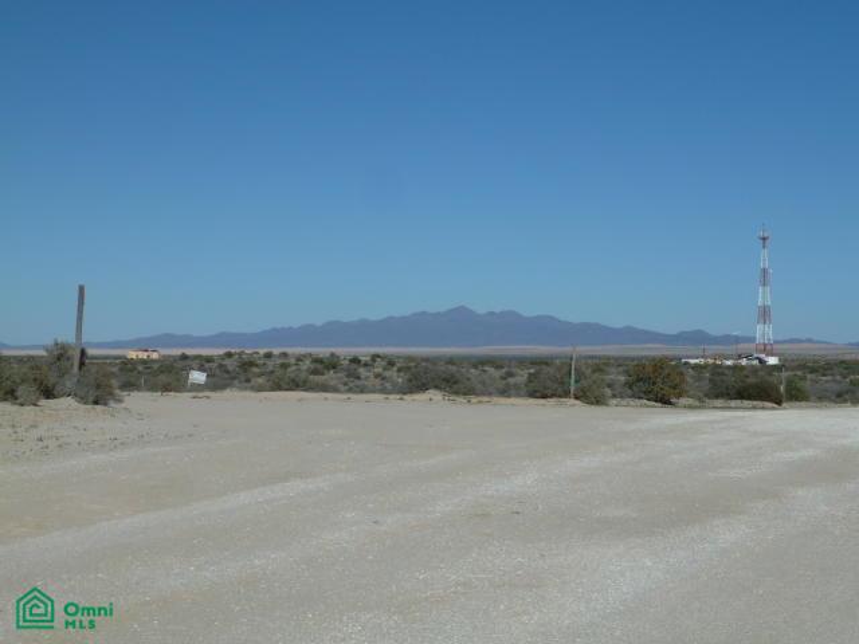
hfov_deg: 30.7
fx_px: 1563
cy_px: 322
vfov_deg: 23.3
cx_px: 430
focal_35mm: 63
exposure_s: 1/1000
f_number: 5.6
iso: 80
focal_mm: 10.3
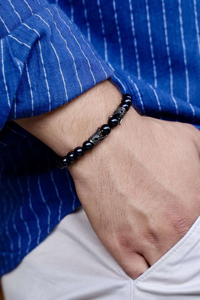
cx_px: 100
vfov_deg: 28.8
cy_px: 150
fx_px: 583
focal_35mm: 70
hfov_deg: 19.5
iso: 100
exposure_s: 1/200
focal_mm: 70
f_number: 2.8
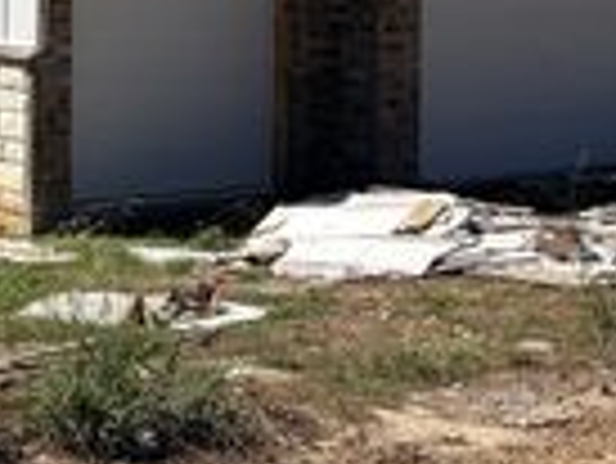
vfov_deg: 15.1
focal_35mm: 95
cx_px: -171
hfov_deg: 19.2
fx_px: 1692
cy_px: -61
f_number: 1.6
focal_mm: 5.96
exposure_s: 1/3623
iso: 50
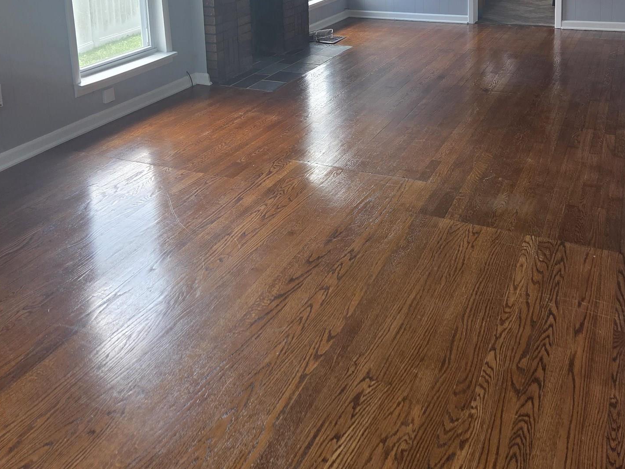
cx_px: 302
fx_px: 668
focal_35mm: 37
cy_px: 12
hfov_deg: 50.1
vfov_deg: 35.4
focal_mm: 5.4
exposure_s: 1/180
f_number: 1.8
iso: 100
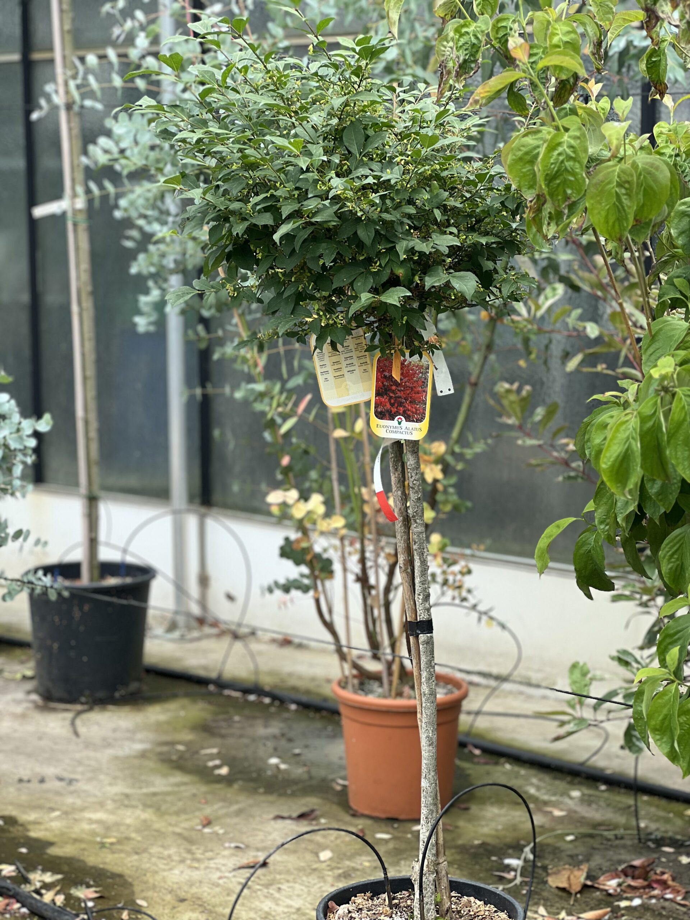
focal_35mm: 77
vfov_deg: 25.3
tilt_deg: -7.4
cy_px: 460
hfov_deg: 19.1
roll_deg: -0.6
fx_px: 2046
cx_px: 345
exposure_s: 1/175
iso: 25
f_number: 2.8
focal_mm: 9
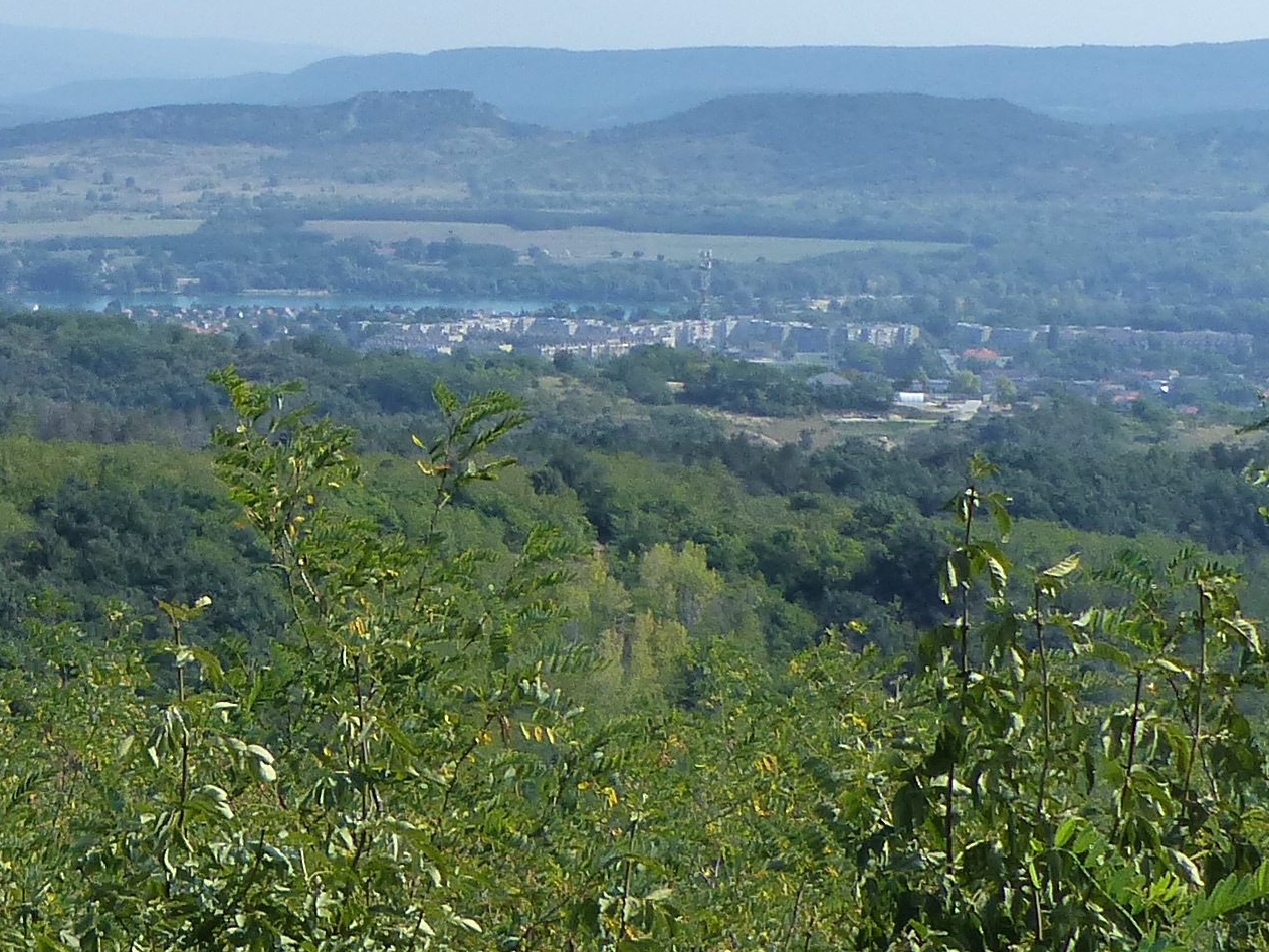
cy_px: 306
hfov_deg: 20.1
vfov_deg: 15.5
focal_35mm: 95
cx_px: 22
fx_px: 3482
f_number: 4
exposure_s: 1/1300
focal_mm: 5.4
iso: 160
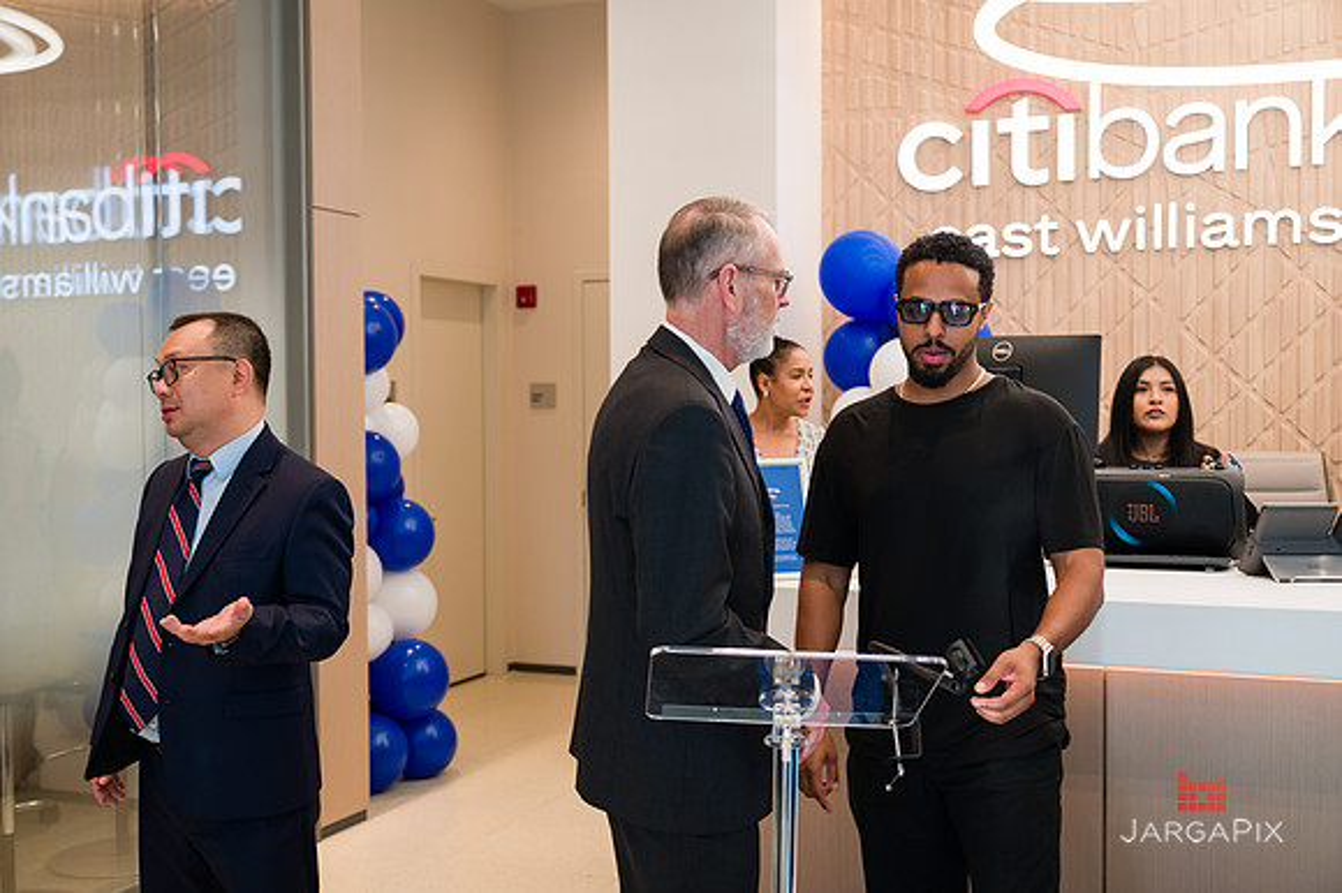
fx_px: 1475
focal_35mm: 40
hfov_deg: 48.9
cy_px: 446
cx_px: 671
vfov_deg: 33.7
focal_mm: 39
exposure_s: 1/200
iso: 320
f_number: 3.2
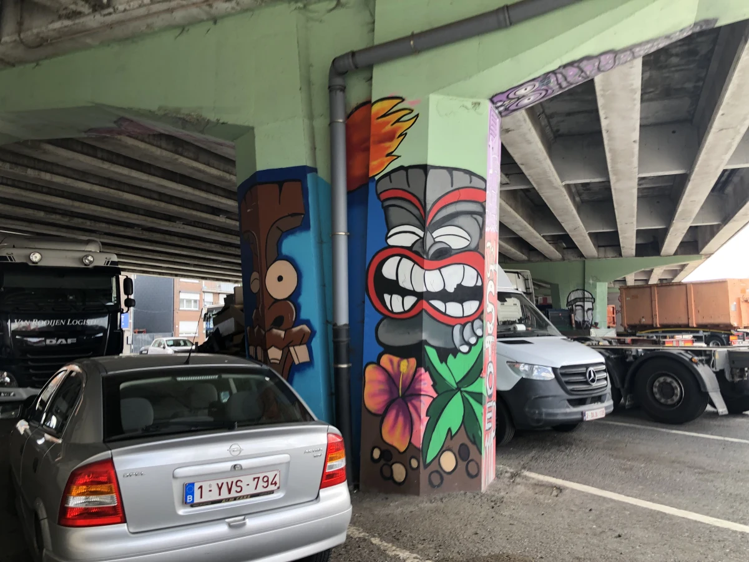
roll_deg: +2.3
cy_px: 281
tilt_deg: +6.2
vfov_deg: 49.7
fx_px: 606
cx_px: 374
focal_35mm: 28
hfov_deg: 63.4
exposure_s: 1/120
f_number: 1.8
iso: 32
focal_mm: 4
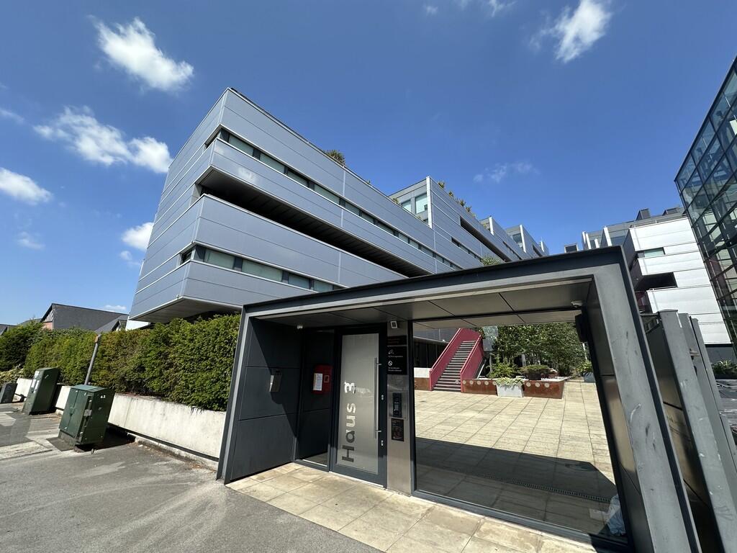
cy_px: 276
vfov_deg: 85.7
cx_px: 368
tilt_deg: +17.5
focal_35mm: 14
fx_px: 298
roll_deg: -1.4
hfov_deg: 102.1
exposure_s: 1/1103
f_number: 2.2
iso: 40
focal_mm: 2.22
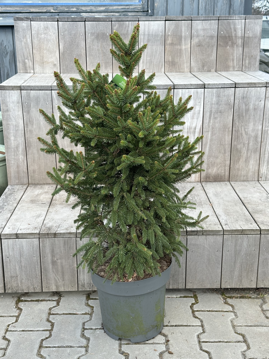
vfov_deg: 39.7
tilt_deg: -18.5
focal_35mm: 48
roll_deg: +0.2
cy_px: 180
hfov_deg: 30.3
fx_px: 497
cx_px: 134
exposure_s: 1/511
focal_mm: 6.86
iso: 64
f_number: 1.78
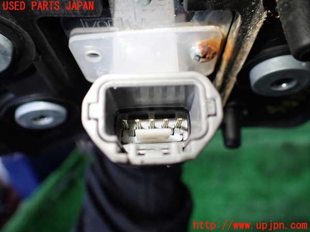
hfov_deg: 60.0
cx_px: 155
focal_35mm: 30
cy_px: 116
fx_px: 269
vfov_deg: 46.8
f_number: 2.3
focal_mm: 5.4
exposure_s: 1/125
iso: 320
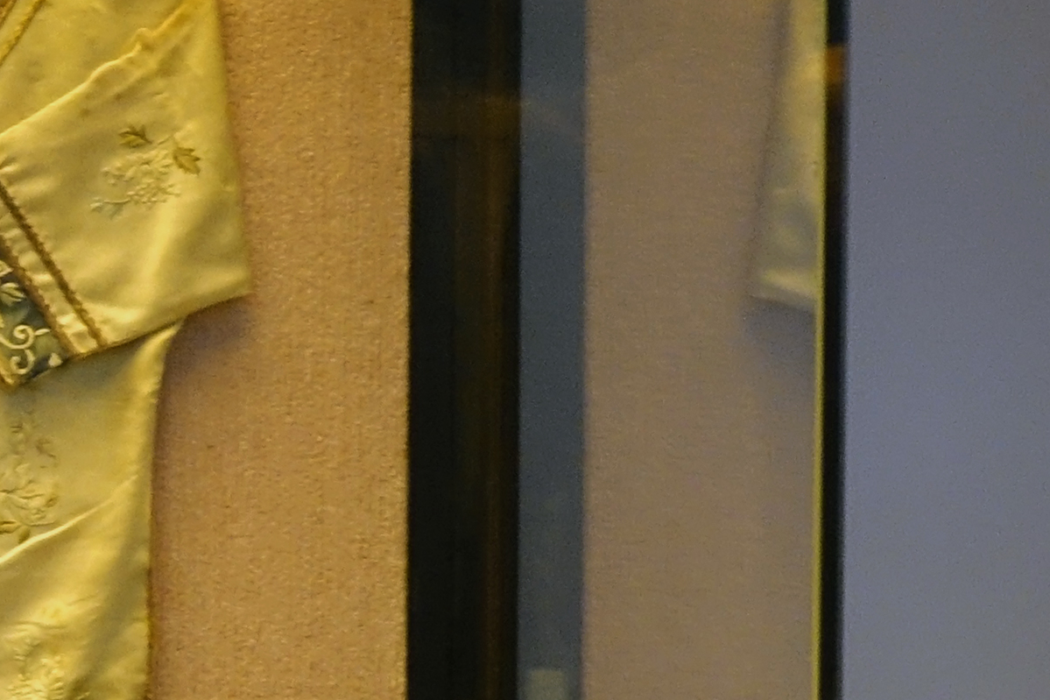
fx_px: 6474
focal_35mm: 222
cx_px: -1049
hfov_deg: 8.8
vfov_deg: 6.2
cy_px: 616
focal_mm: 18.21
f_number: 5.6
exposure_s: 1/4
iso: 800
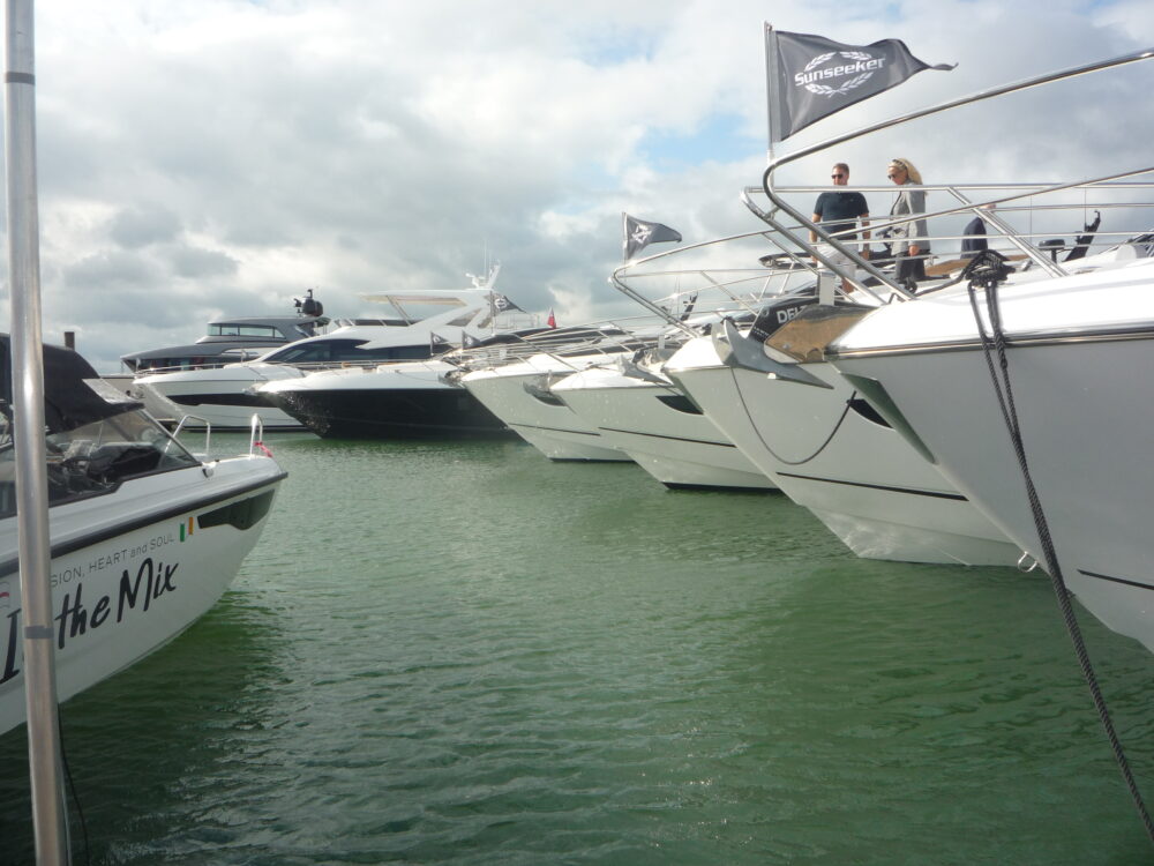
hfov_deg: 60.0
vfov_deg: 46.8
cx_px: 577
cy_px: 433
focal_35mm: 30
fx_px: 1000
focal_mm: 5.2
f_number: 5
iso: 100
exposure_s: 1/400
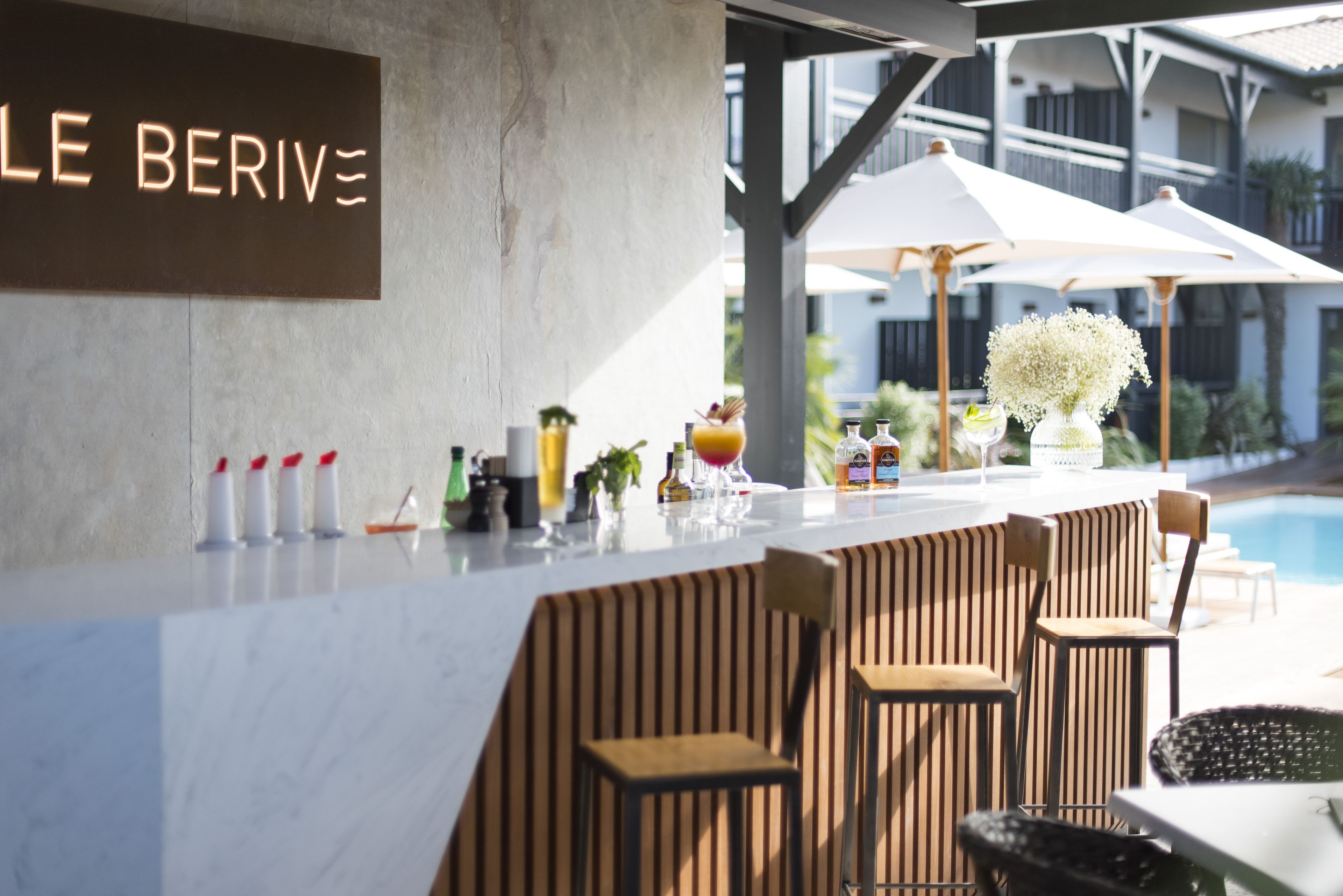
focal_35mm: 50
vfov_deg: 27.0
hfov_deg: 39.6
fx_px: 1866
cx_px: 672
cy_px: 448
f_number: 1.4
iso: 320
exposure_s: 1/4000
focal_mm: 50
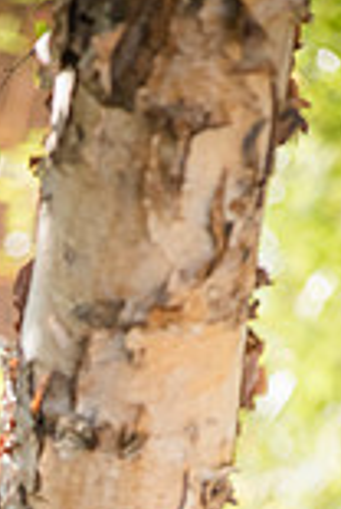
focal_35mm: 492
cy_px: 719
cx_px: -111
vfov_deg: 4.2
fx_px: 6959
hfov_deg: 2.8
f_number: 5
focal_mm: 170
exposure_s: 1/320
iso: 800
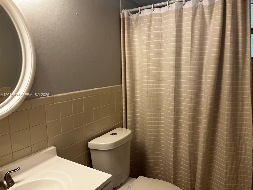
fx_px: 190
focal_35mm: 26
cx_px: 126
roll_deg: +3.6
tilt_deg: -9.2
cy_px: 95
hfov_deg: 67.3
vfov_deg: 53.1
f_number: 1.6
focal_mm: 5.1
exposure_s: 1/60
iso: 80
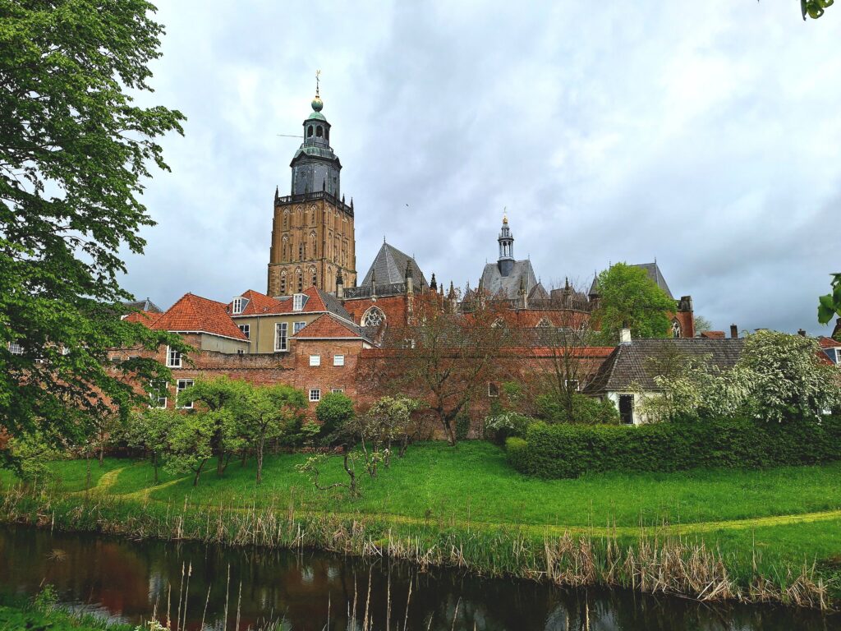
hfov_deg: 73.9
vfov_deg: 58.9
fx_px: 559
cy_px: 316
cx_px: 420
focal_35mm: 23
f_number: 1.8
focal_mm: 5.54
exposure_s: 1/5000
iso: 40
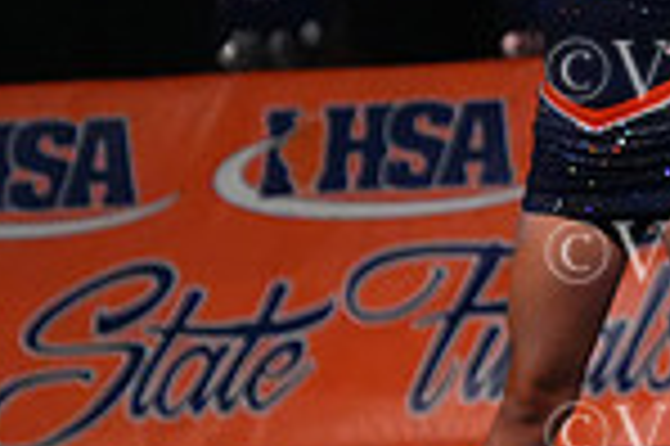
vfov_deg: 1.7
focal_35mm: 817
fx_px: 15188
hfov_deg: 2.5
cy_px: -20
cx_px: 1196
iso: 16000
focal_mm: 210
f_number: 5.6
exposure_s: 1/1250
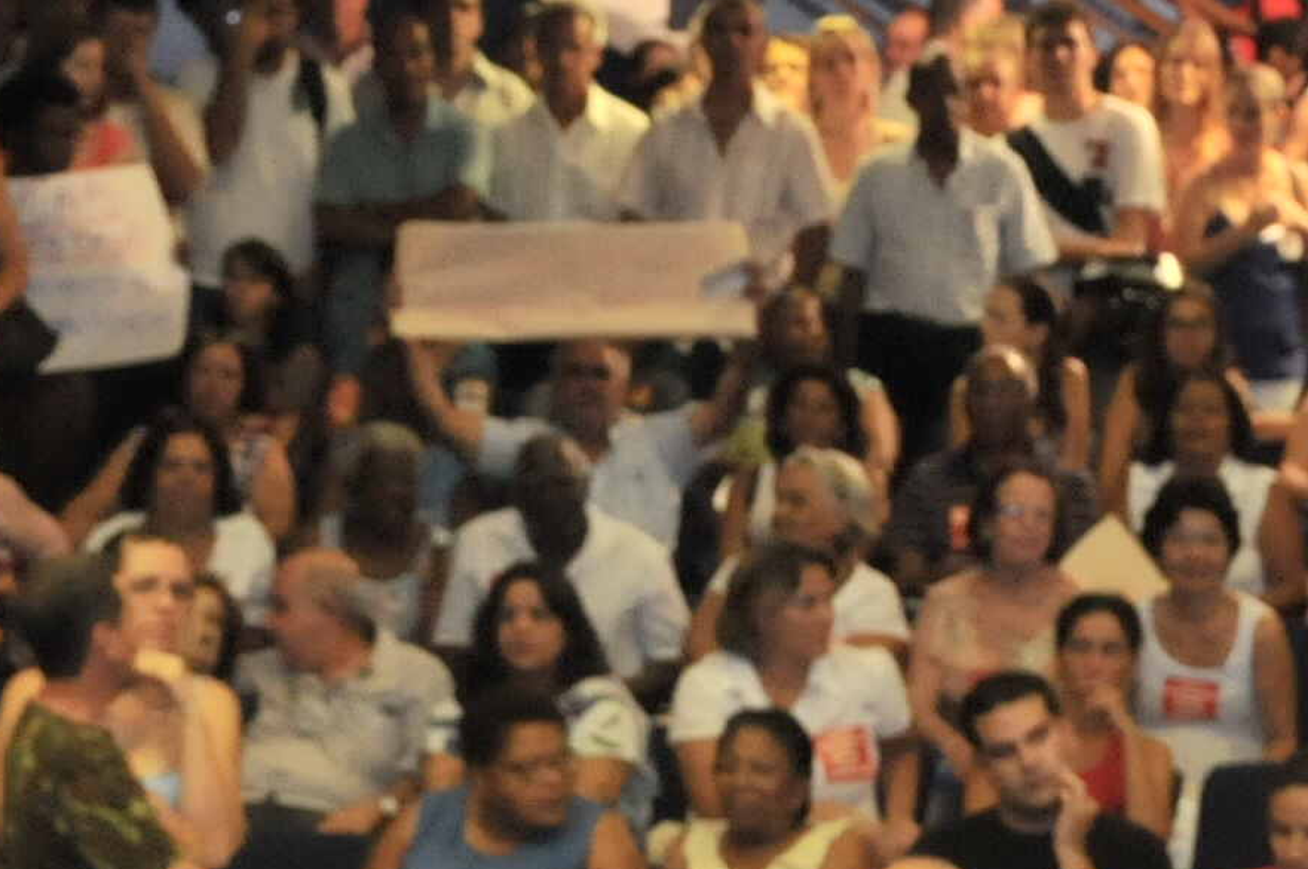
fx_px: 5763
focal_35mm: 159
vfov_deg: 8.6
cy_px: 564
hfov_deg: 12.9
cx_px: 585
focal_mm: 29
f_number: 5.6
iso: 1000
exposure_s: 1/80
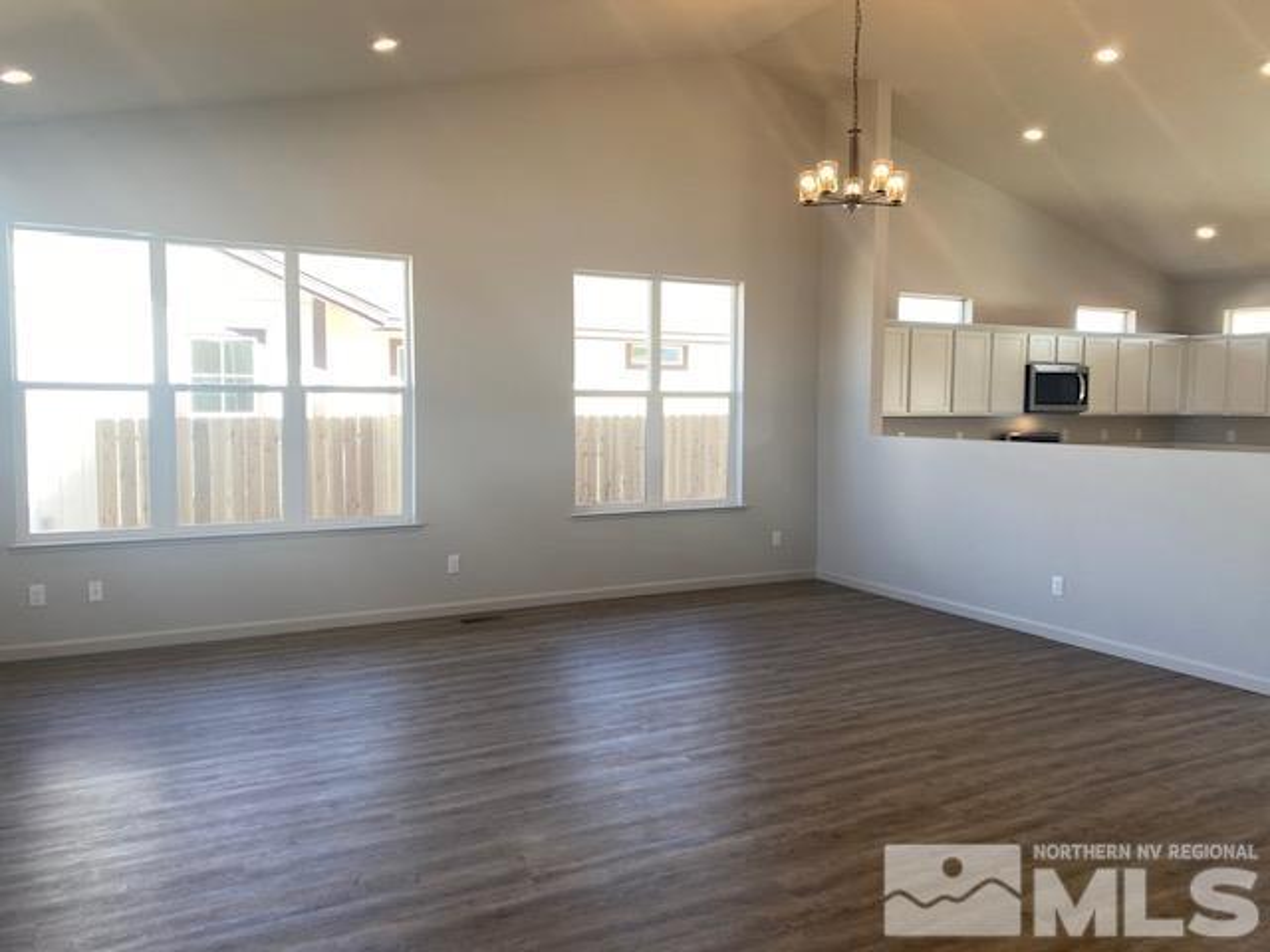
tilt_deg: -3.4
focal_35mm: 26
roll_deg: +0.0
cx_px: 635
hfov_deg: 67.3
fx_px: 954
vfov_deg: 53.1
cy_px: 476
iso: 32
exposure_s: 1/120
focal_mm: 4.25
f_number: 1.8
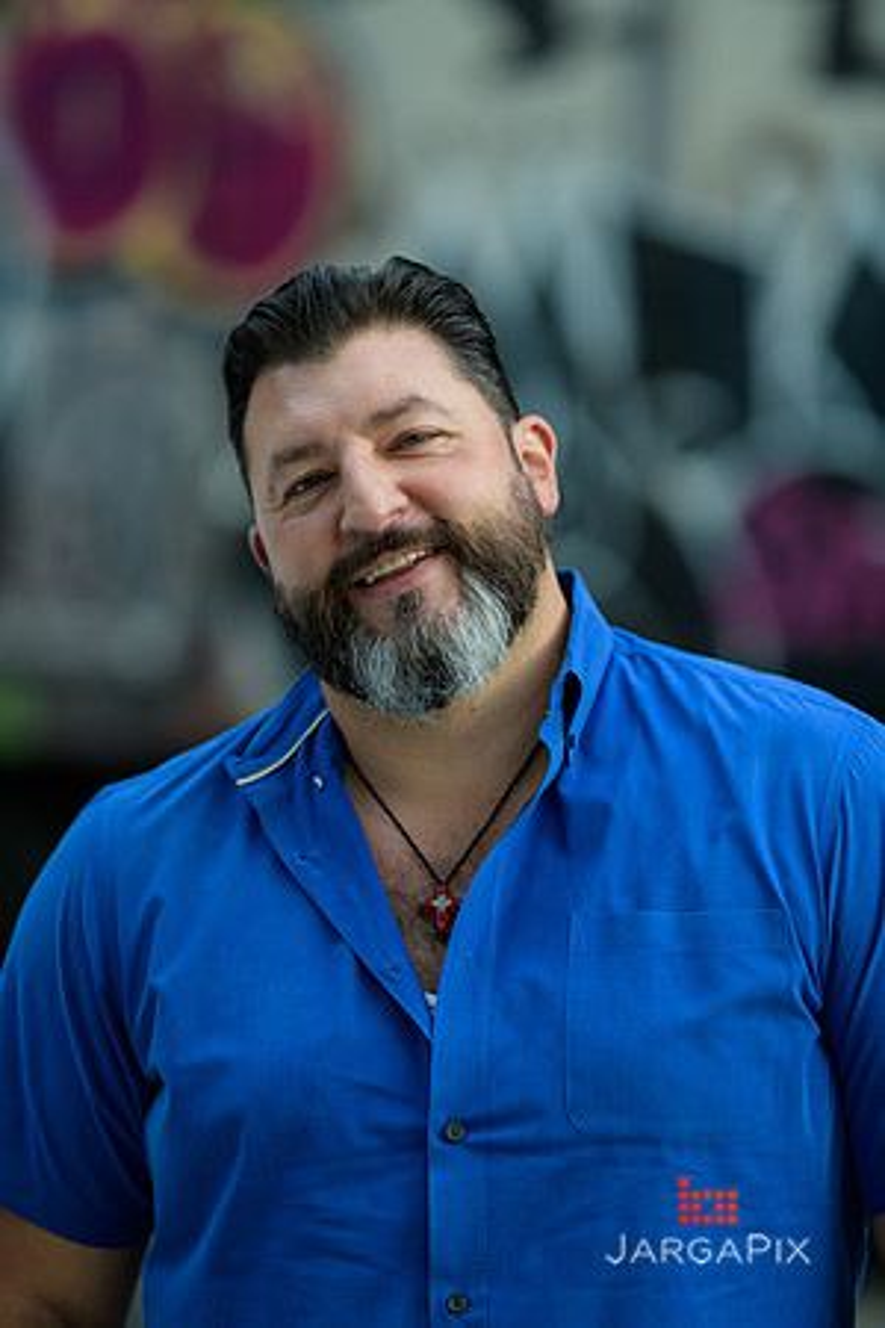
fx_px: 4978
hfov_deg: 10.2
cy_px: 664
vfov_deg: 15.2
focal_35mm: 135
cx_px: 442
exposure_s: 1/250
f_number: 2
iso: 200
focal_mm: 135
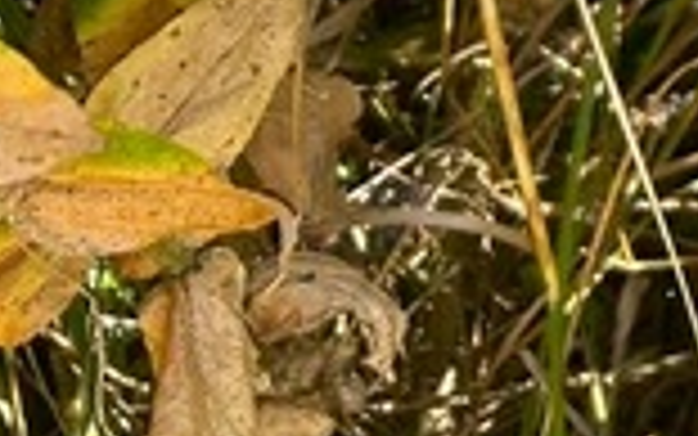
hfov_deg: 11.8
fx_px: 2702
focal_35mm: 142
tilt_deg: -29.5
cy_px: -881
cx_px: 1711
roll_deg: +2.2
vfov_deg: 7.9
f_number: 1.5
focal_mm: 5.7
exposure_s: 1/361
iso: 50
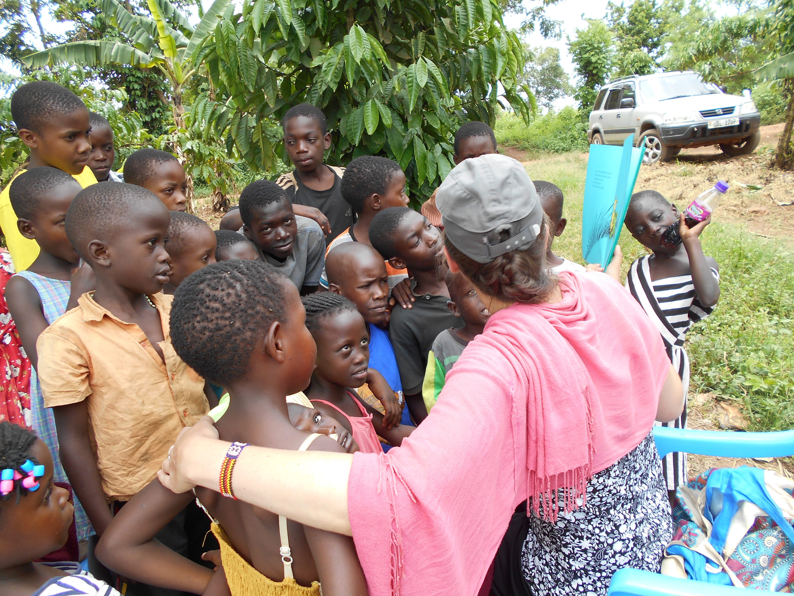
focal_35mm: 26
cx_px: 397
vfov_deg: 53.1
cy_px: 298
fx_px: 596
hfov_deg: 67.3
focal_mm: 4.6
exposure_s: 1/125
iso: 80
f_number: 3.2
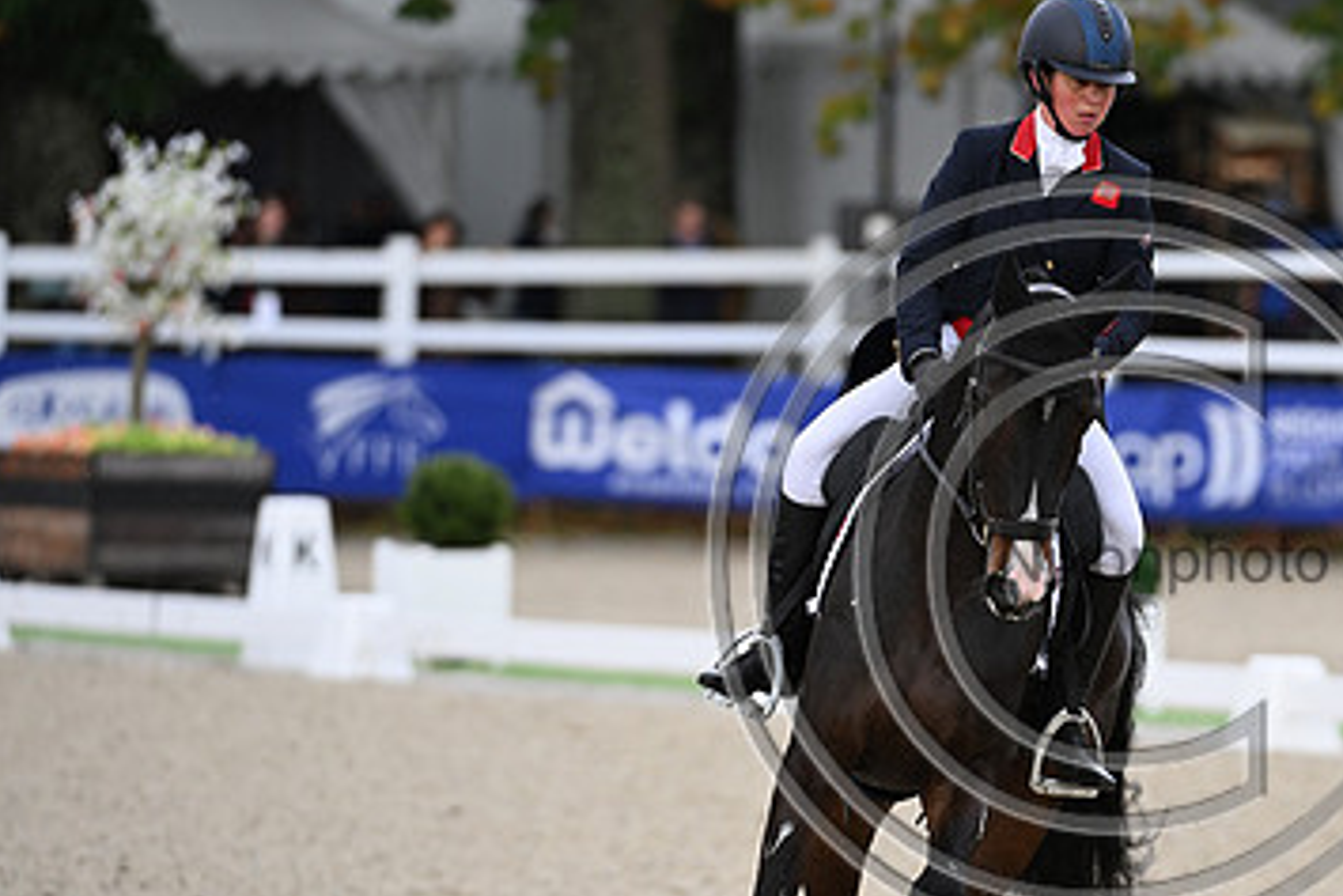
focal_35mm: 507
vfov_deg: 2.7
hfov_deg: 4.1
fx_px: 18921
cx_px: 1055
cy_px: 508
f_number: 4.5
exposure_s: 1/1000
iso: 720
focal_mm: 310
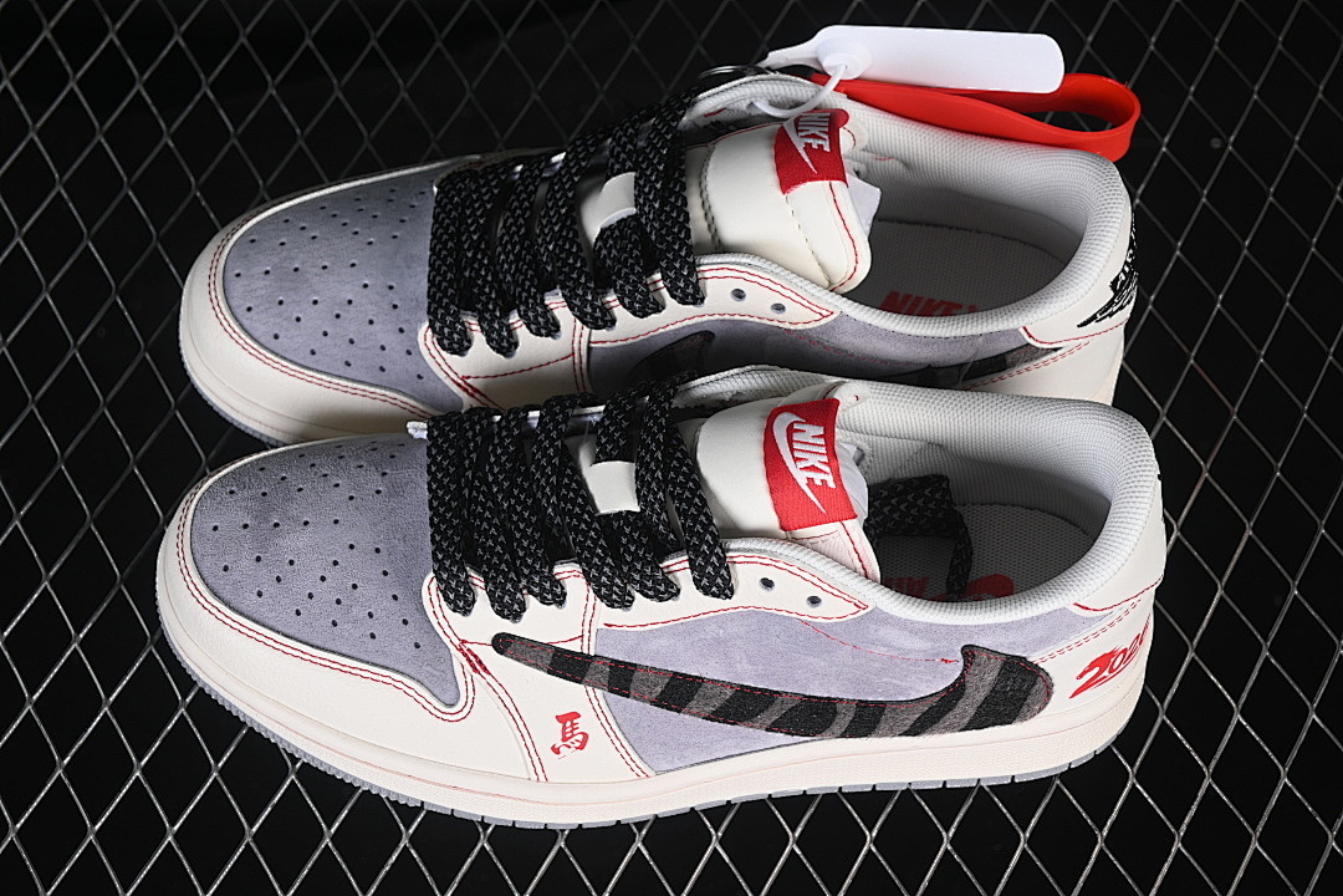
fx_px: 2798
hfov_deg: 27.0
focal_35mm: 75
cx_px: 672
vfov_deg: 18.2
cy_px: 448
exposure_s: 1/80
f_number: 7.1
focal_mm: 50
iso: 160
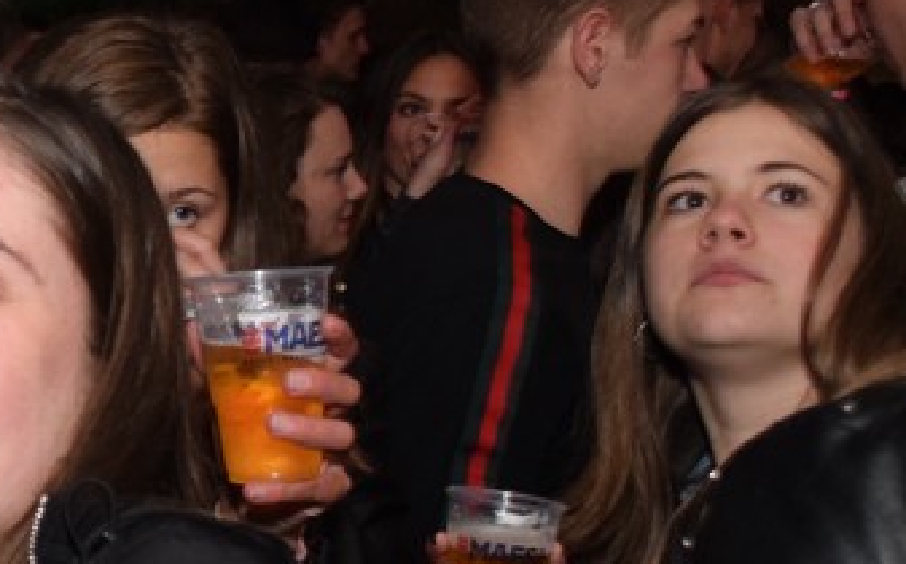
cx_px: -187
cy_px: 459
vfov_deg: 12.9
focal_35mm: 101
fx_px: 2492
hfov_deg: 19.4
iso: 1600
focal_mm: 22
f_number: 3.8
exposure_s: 1/60
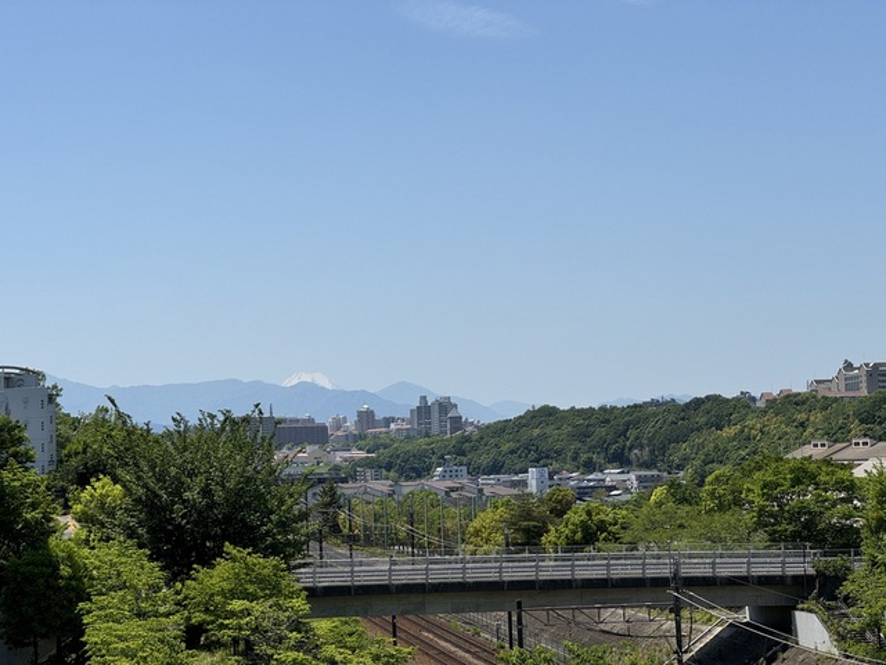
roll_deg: +1.5
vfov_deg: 19.1
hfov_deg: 25.3
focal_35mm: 77
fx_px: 1971
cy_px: 332
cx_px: 443
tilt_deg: +4.0
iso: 25
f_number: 2.8
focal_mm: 9
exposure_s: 1/1064
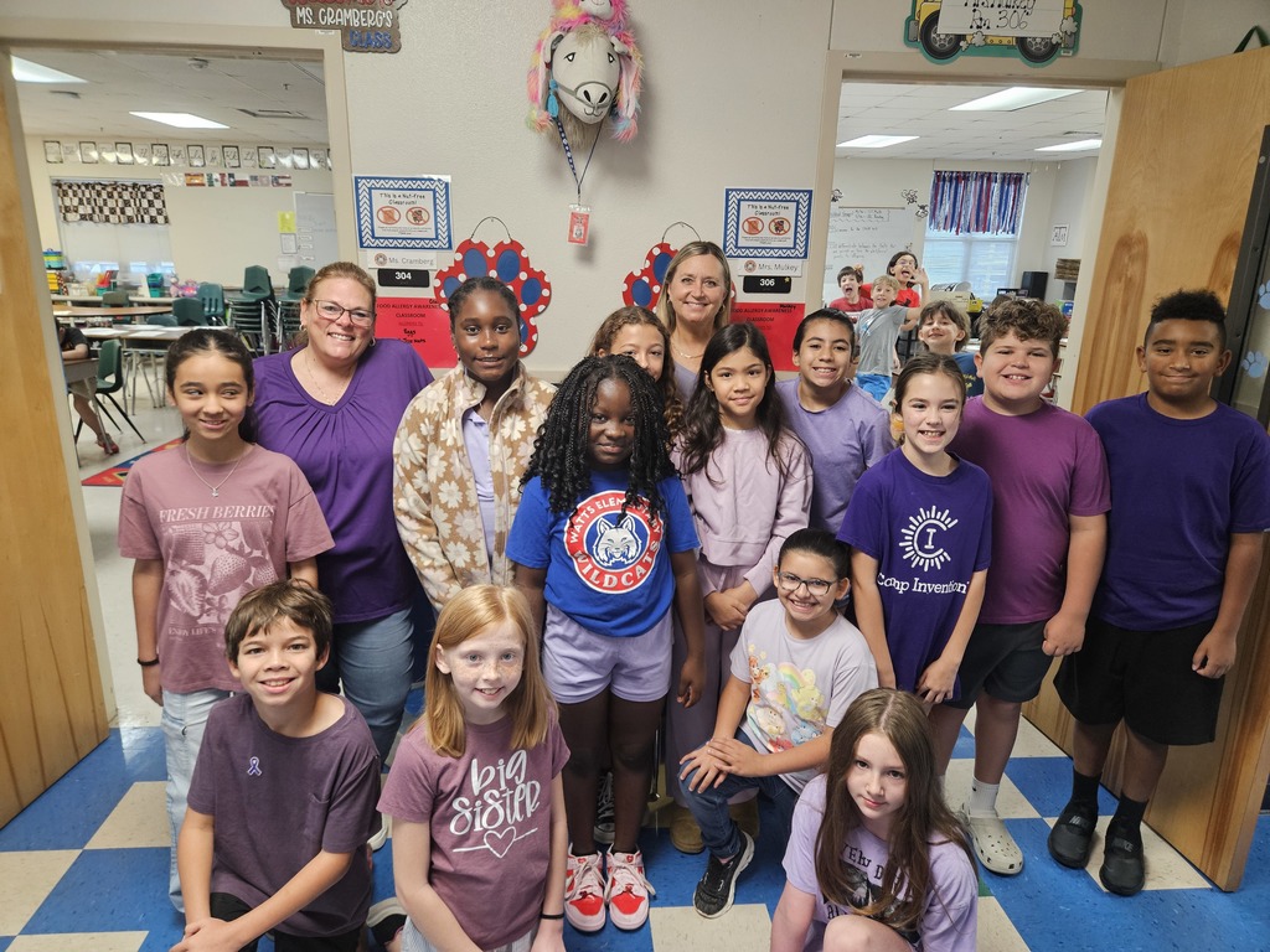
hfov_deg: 73.9
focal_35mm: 23
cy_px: 476
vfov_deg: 58.9
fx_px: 844
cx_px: 635
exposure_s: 1/120
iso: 500
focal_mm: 5.4
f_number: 1.8
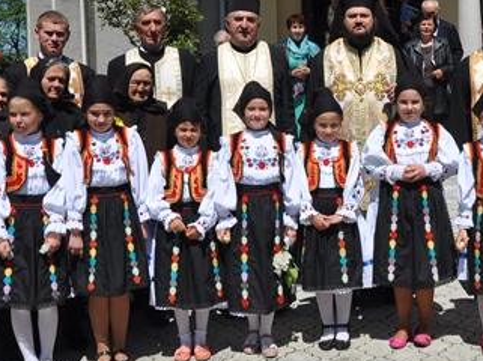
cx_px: 340
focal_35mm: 69
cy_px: 124
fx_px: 962
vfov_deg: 21.2
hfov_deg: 27.9
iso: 200
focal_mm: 24
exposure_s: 1/400
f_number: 10
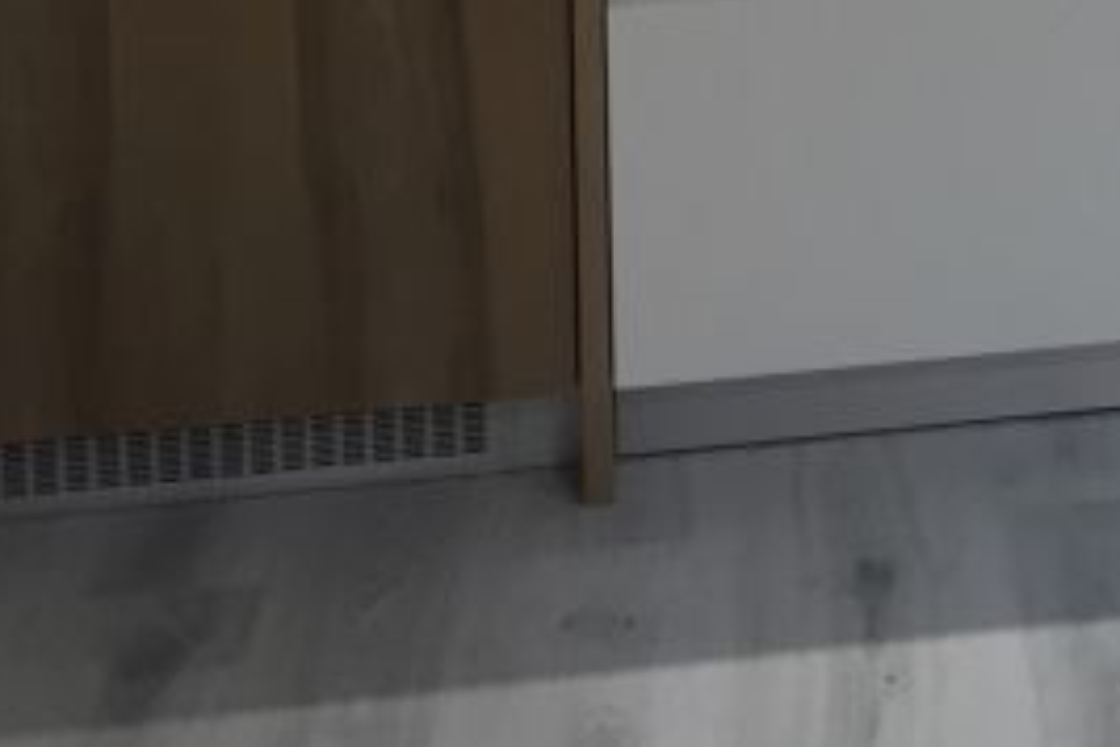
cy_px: -709
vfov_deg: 11.1
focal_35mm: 113
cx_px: 1535
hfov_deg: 16.9
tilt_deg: -7.6
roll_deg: -1.4
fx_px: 3515
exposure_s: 1/33
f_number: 2.2
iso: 80
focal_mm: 4.15
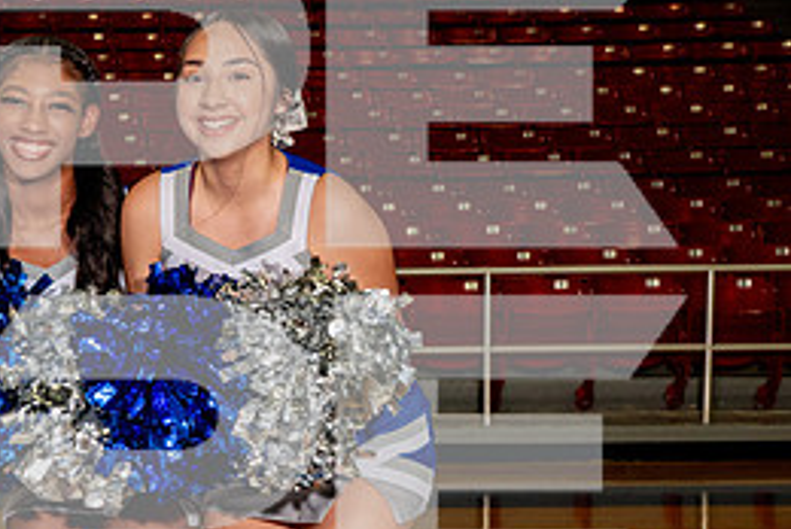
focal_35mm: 107
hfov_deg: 18.3
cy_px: 458
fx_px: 2354
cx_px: -88
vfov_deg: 12.7
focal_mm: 48
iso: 800
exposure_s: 1/320
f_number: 7.1
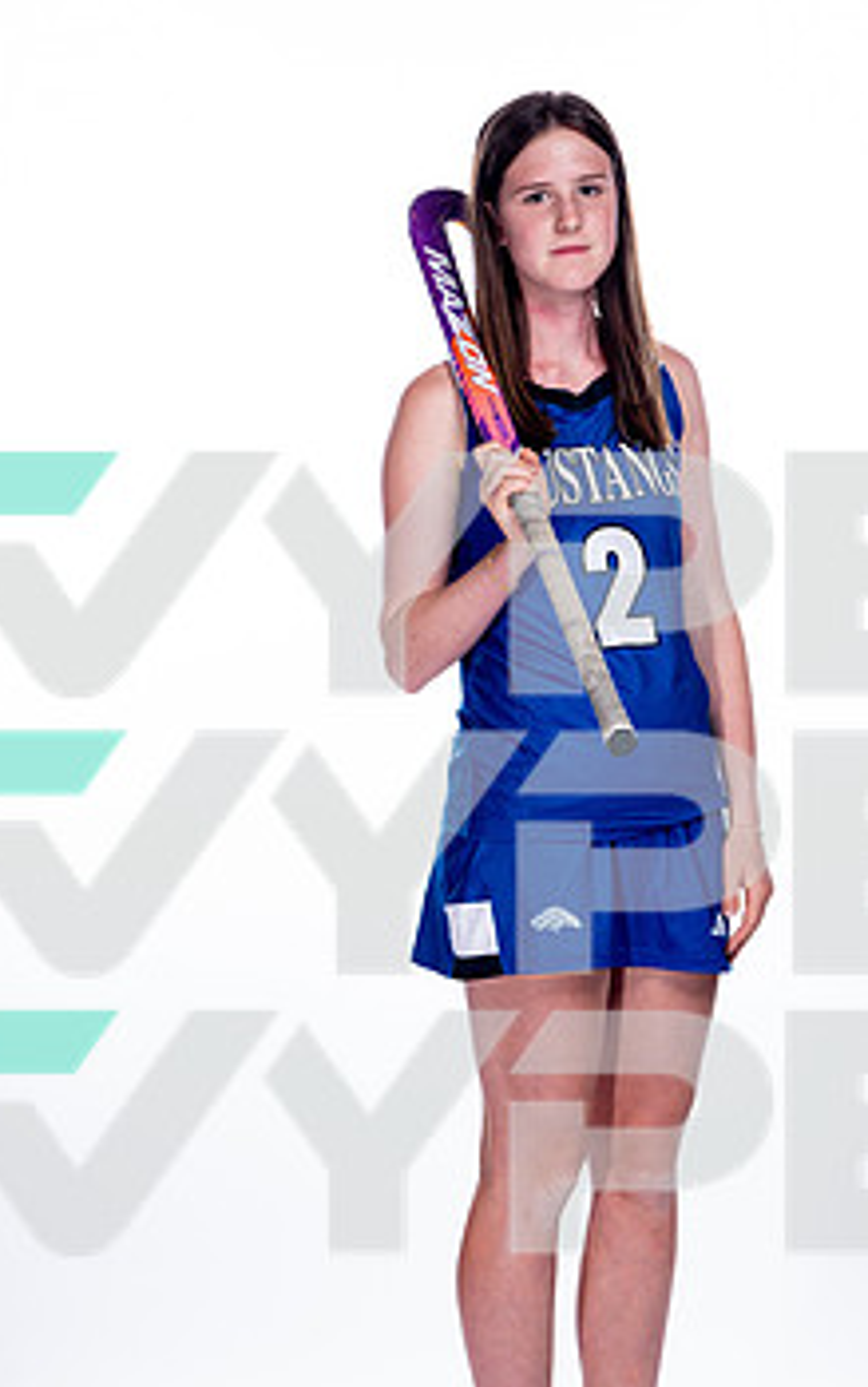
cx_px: 472
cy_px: 856
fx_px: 6051
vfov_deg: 13.1
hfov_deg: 8.2
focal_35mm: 160
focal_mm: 122
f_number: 5.6
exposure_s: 1/250
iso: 800
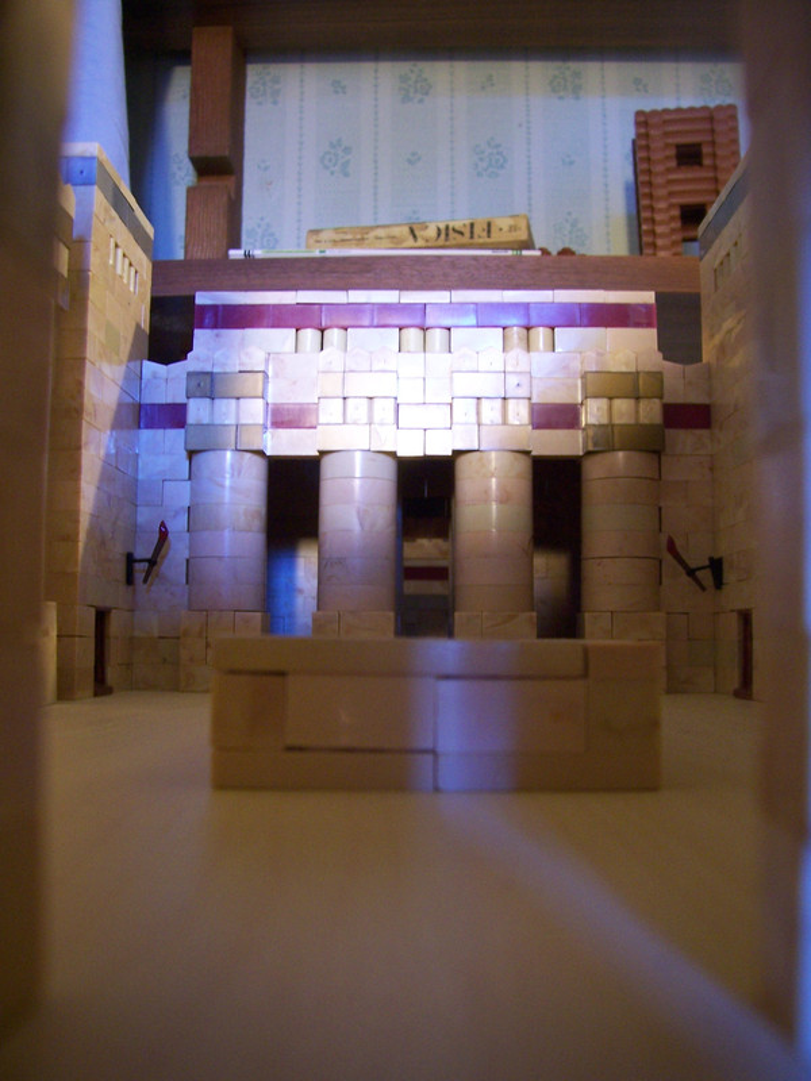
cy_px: 540
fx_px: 1062
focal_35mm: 34
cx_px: 406
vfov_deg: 54.0
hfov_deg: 41.8
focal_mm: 5.6
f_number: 2.7
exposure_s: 1/8
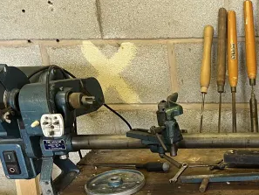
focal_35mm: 63
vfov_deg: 22.5
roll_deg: +1.6
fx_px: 472
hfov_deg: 28.2
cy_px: 191
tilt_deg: -23.8
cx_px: 279
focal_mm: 5.1
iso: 64
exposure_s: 1/50
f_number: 1.6
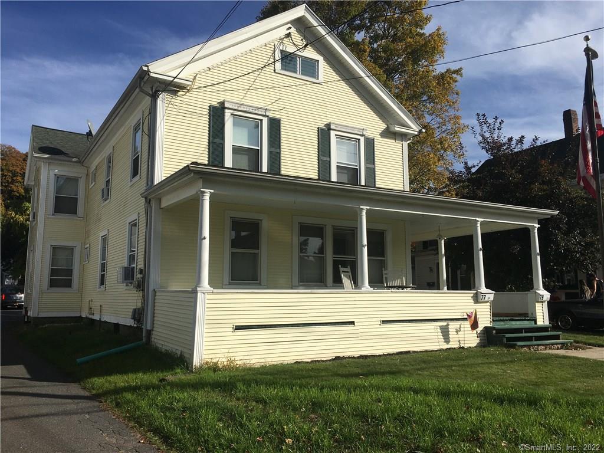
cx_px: 302
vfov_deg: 48.2
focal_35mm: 29
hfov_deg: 61.7
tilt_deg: +9.4
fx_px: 506
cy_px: 226
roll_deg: +0.8
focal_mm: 4.15
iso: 25
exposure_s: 1/3497
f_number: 2.2
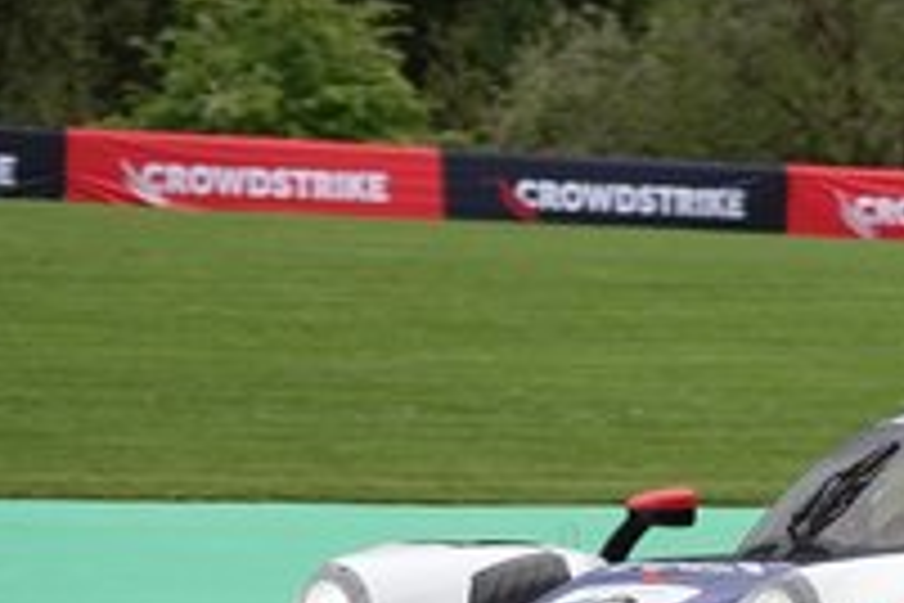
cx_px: 1007
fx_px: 10797
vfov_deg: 3.2
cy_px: 662
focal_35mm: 430
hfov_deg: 4.8
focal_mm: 70.27
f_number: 4
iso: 250
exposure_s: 1/800
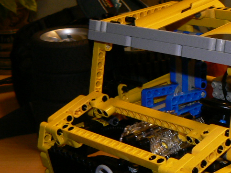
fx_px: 654
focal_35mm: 98
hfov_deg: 19.7
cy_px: 150
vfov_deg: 14.9
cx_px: 202
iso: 100
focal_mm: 6
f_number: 2.8
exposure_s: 1/30
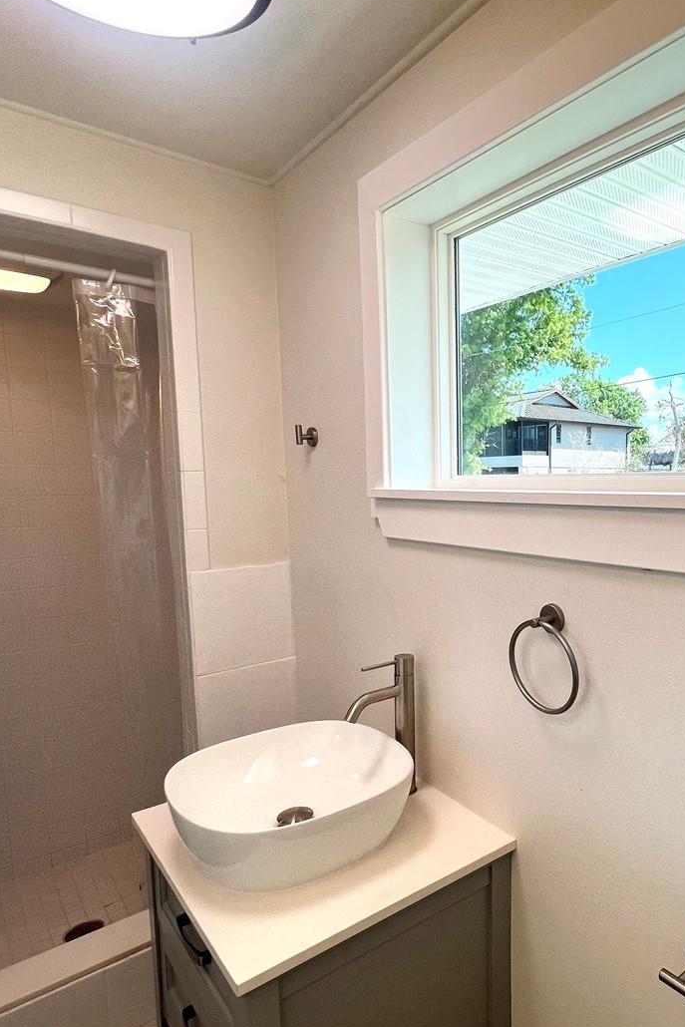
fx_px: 599
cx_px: 538
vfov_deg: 81.1
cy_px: 551
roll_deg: +0.5
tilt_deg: -5.6
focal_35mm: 21
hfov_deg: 55.7
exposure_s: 1/320
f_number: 1.8
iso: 32
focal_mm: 1.57
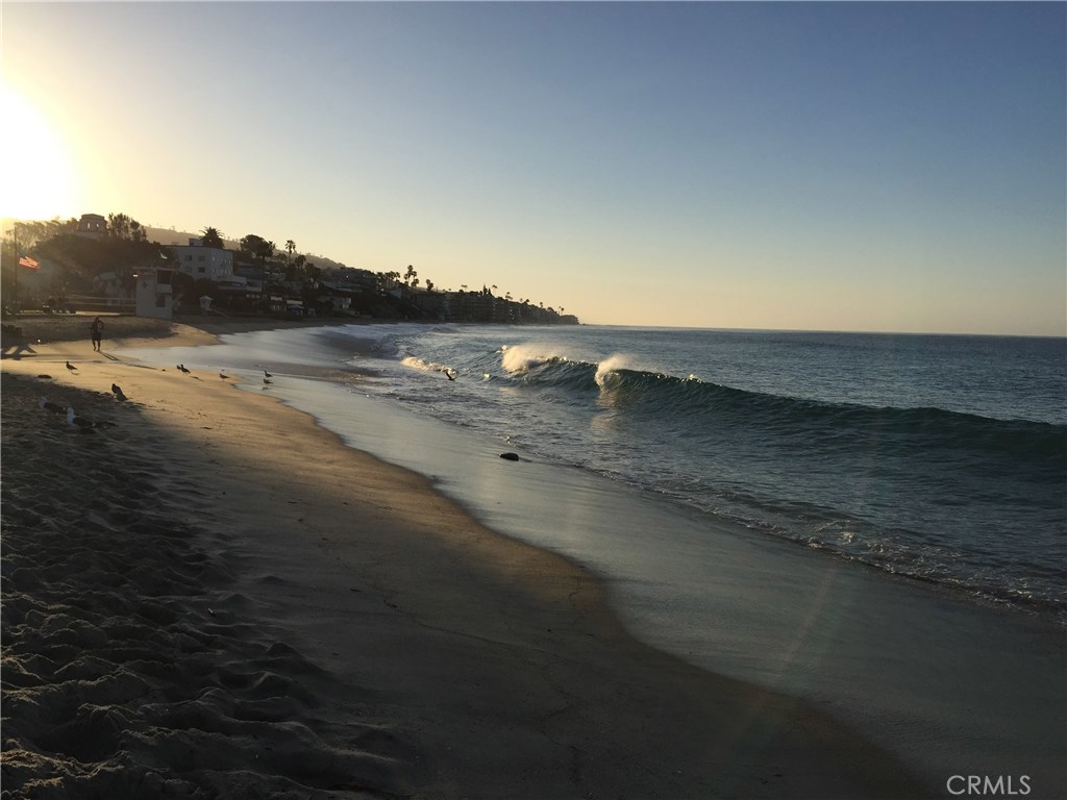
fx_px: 894
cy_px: 400
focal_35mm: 29
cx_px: 534
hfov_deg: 61.7
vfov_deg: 48.2
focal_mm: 4.15
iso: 32
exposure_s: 1/2639
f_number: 2.2
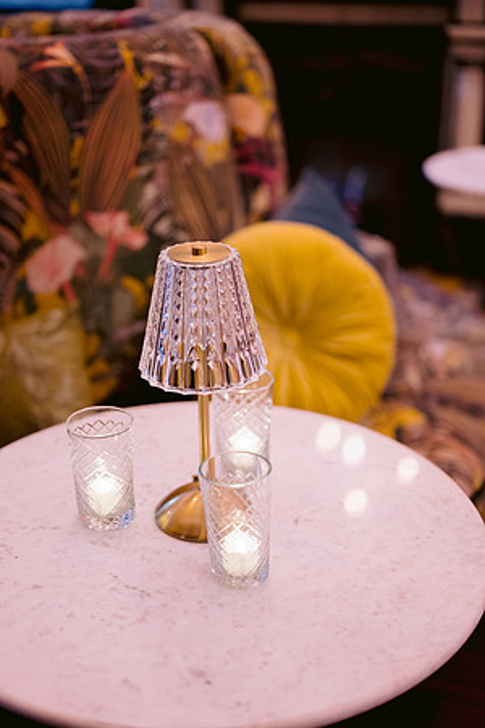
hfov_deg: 27.0
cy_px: 364
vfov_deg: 39.6
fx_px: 1010
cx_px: 242
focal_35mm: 50
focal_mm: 50
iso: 800
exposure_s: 1/40
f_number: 1.8
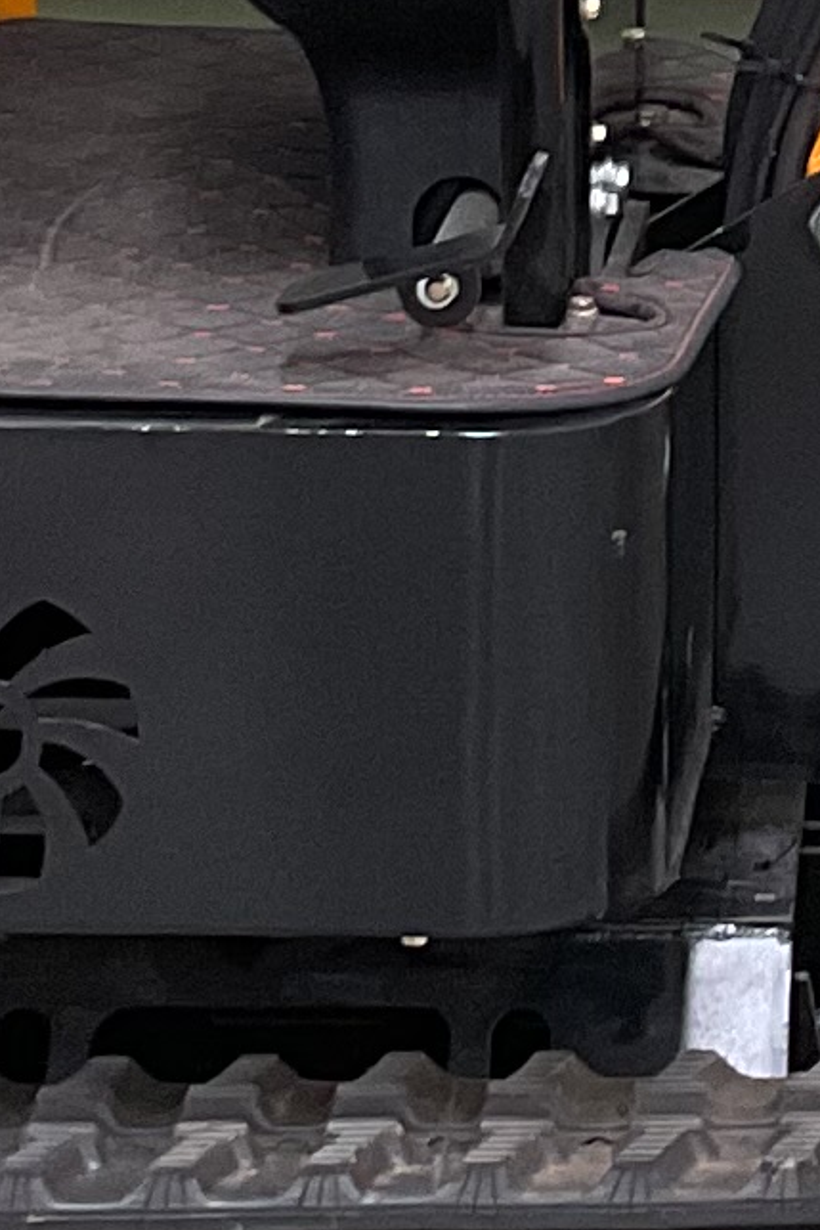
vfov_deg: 10.5
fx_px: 6454
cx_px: 1200
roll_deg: -0.3
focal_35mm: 189
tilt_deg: -6.9
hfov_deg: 7.2
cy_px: -547
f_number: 1.8
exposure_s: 1/60
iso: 80
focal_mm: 3
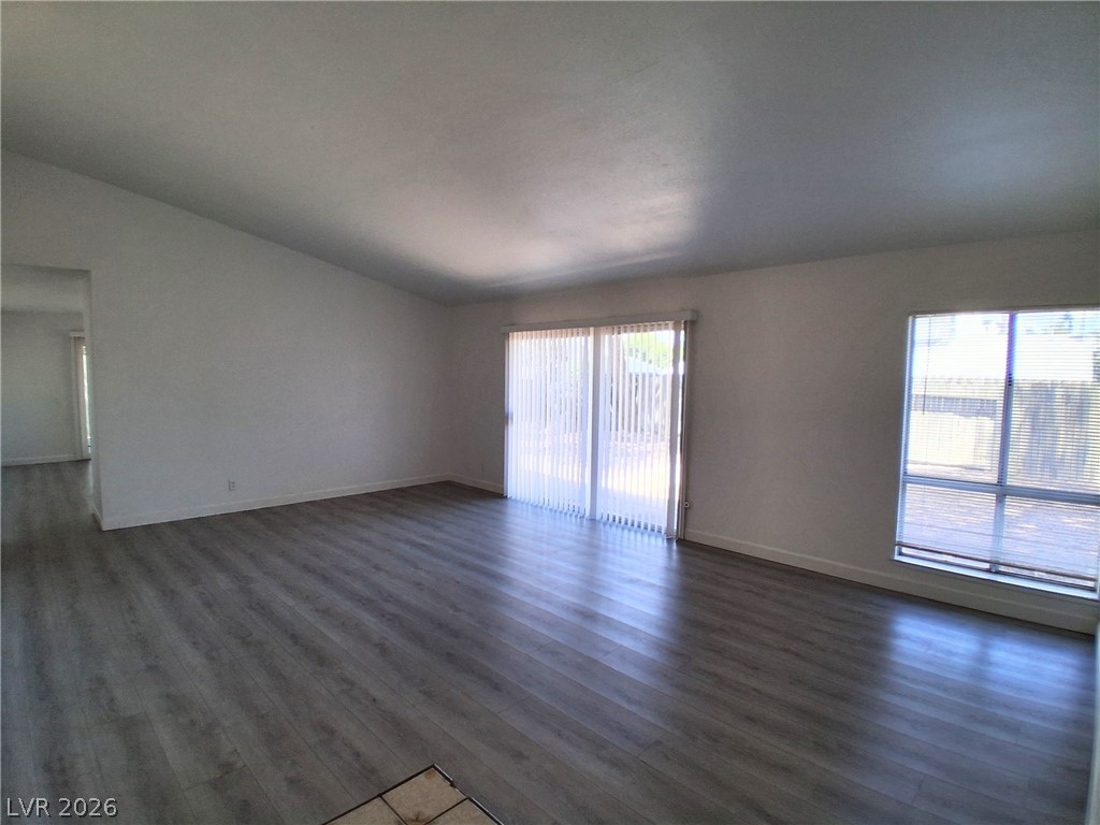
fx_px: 540
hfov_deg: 91.0
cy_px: 412
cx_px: 550
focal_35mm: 17
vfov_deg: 74.7
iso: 50
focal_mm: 1.4
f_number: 2.2
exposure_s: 1/141
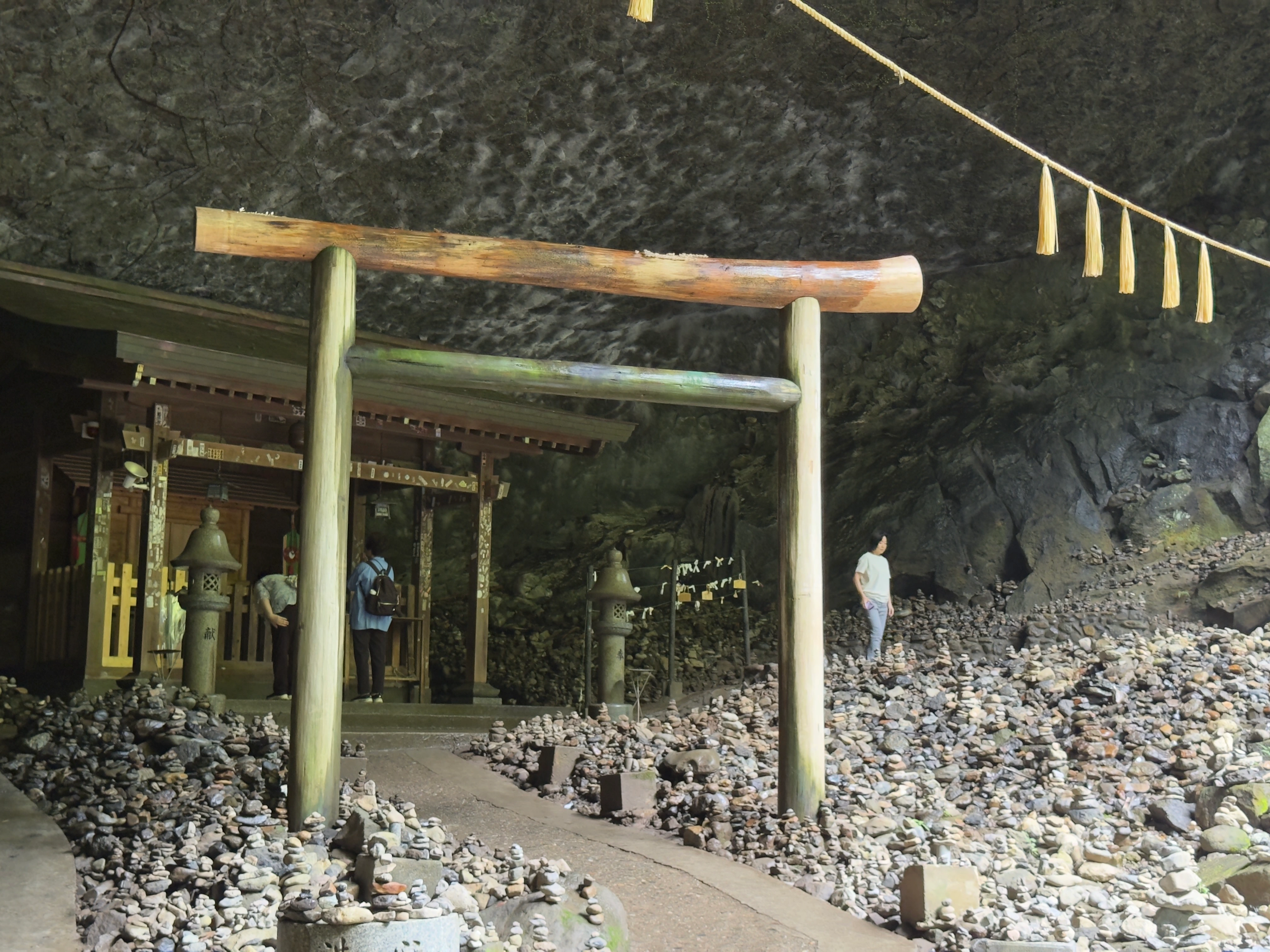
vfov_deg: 30.3
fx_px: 1761
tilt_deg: +9.2
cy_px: 476
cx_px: 635
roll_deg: -0.9
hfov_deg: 39.7
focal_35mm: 48
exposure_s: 1/34
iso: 500
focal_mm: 6.76
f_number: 1.78
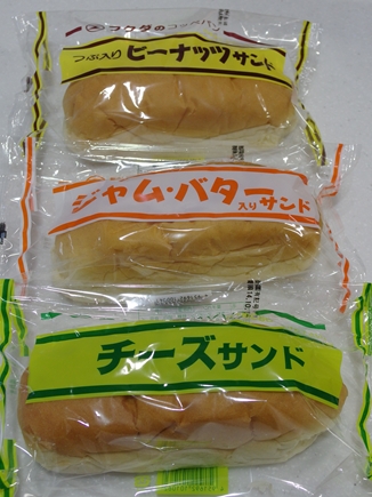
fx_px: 659
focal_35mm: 46
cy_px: 248
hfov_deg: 31.5
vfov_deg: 41.2
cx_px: 186
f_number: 2.8
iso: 250
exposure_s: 1/60
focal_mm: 9.8
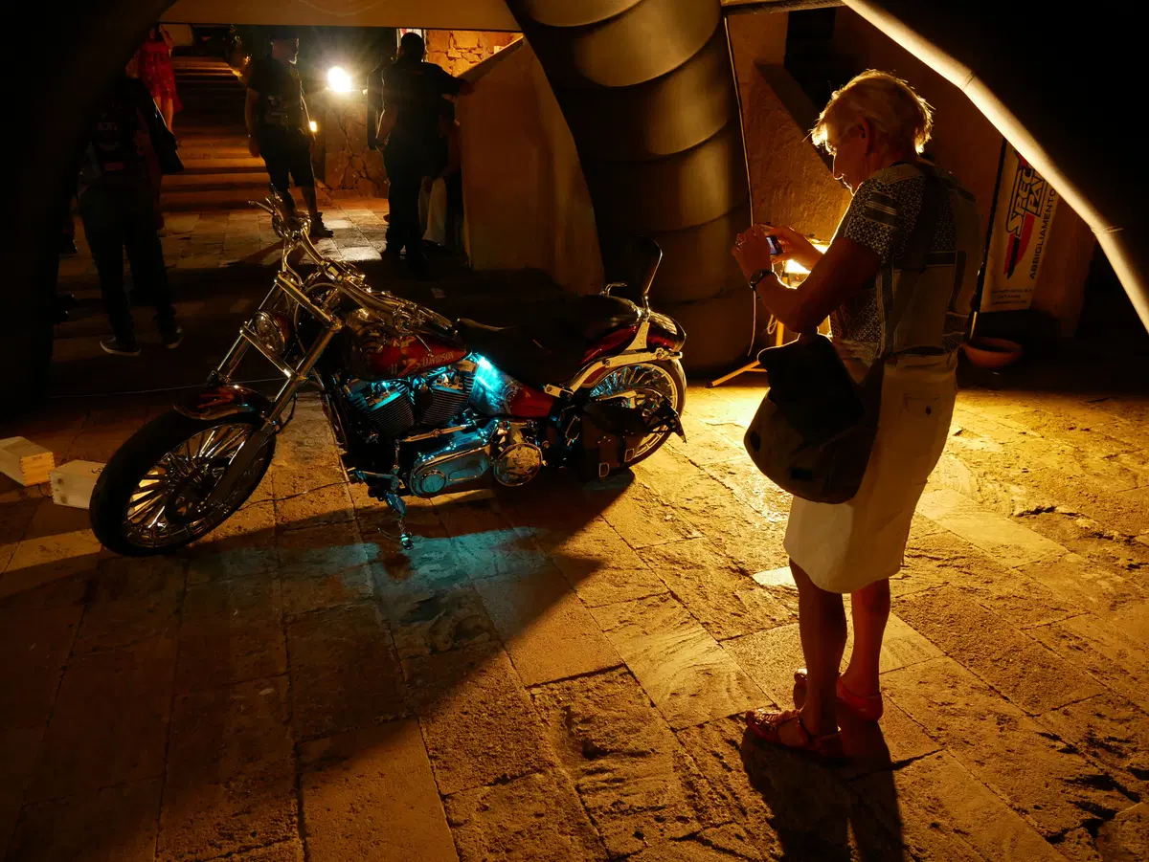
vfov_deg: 56.8
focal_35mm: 24
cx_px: 574
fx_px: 797
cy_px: 431
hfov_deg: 71.6
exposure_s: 1/15
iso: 1600
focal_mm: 12
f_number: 4.5
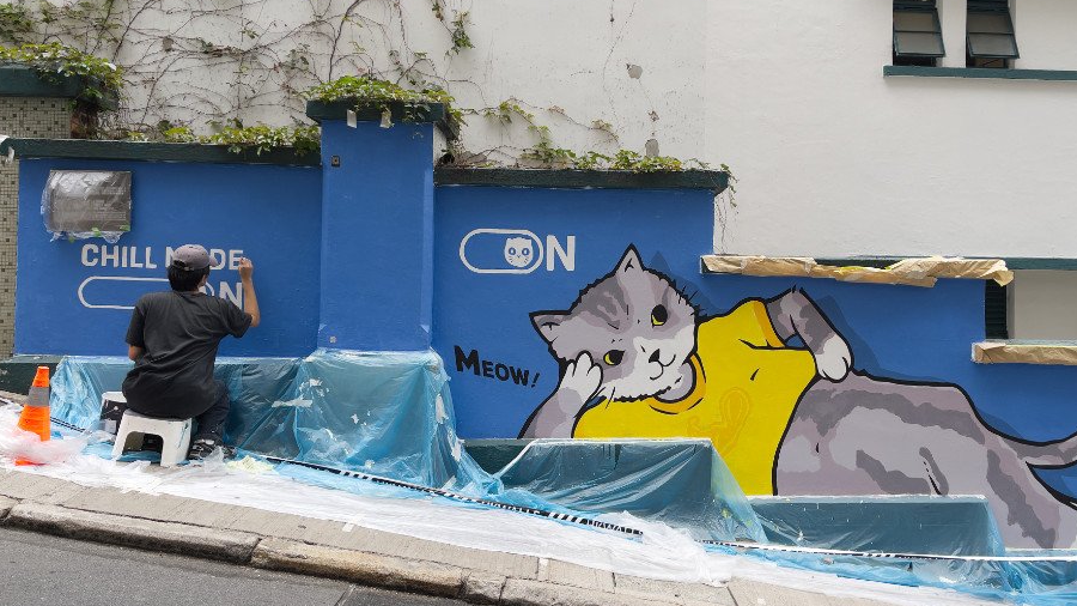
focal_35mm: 31
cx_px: 606
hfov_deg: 62.4
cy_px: 269
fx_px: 885
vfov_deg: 37.7
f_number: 1.6
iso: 32
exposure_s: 1/131
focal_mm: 5.1
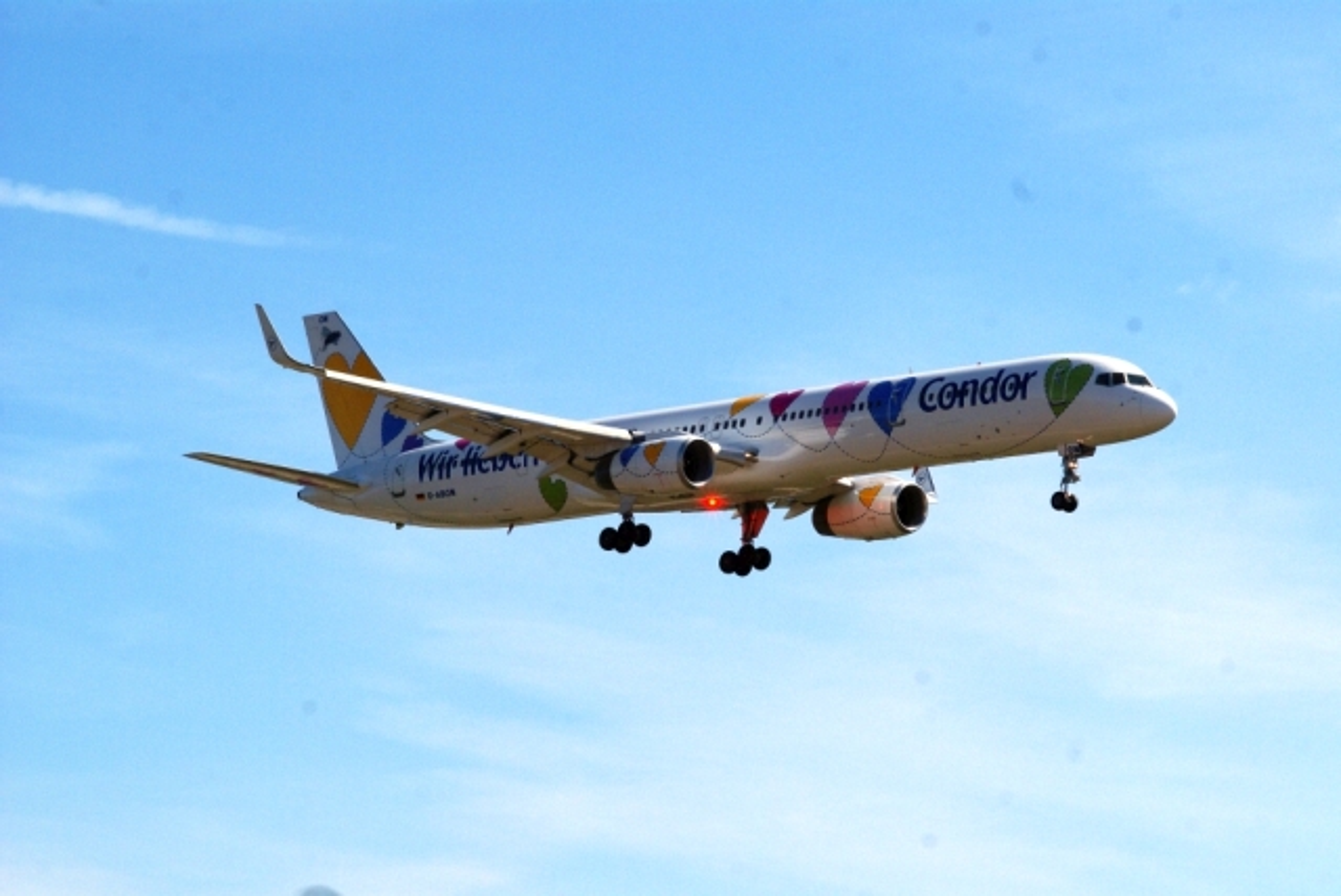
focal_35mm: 202
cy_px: 448
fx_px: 7550
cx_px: 670
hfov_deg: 10.2
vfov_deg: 6.8
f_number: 13
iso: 400
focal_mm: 135
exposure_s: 1/1000
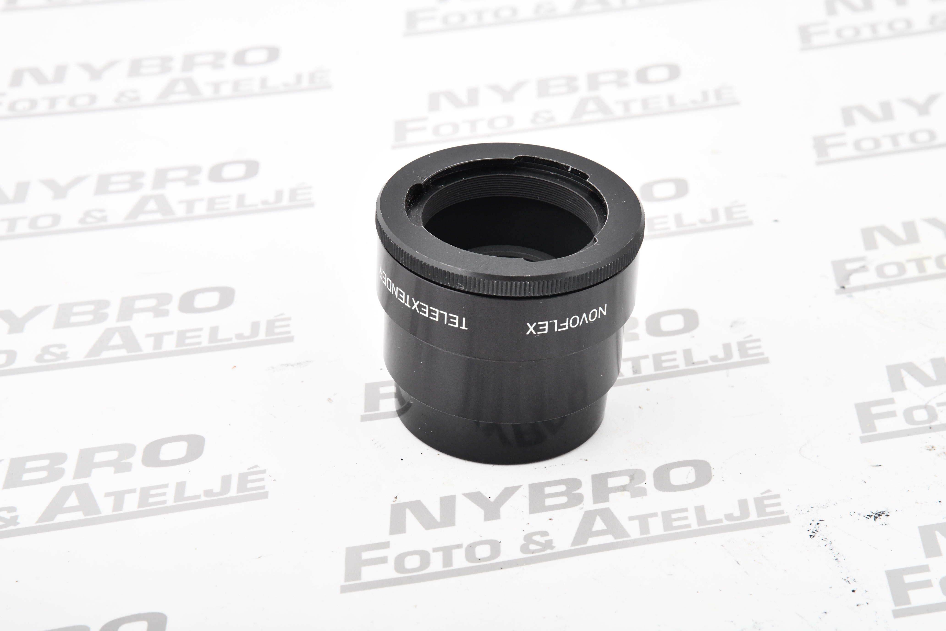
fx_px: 3153
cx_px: 473
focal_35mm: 120
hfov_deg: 17.1
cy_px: 316
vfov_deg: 11.4
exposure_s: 1/200
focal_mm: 120
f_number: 16
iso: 2500
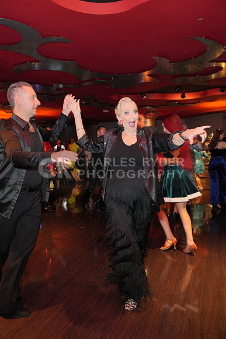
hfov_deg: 43.6
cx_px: 113
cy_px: 170
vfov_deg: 61.9
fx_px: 282
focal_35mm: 30
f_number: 4
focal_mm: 30
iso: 4000
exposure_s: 1/200
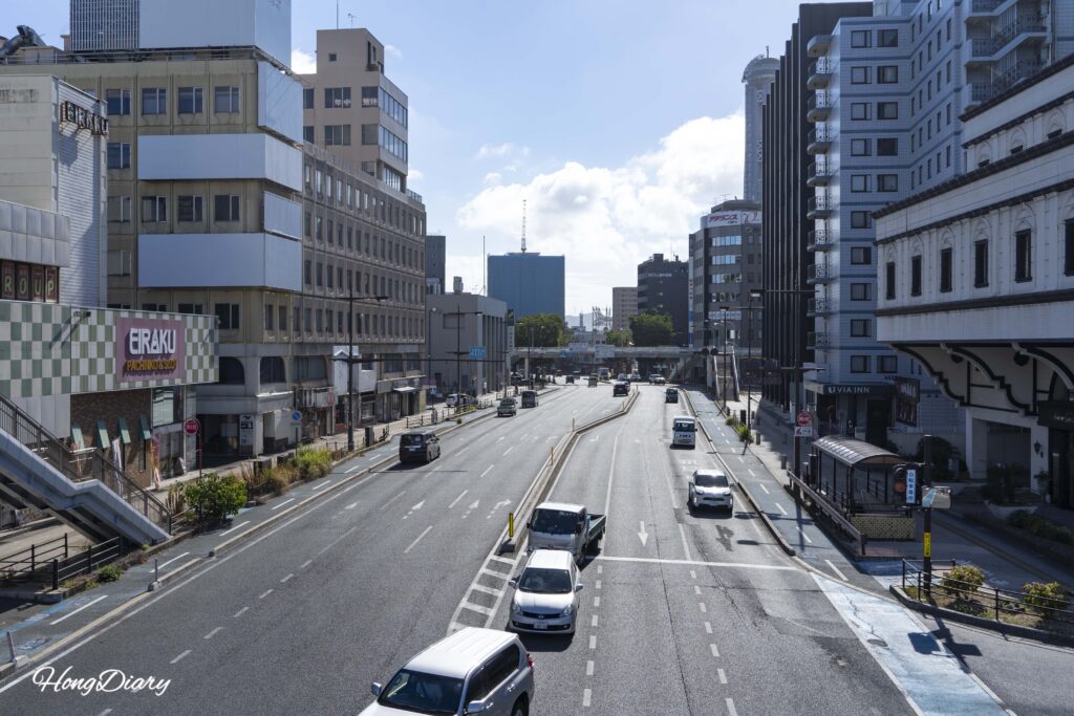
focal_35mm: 35
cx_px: 537
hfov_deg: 54.4
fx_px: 1044
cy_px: 358
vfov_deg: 37.9
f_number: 11
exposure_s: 1/250
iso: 100
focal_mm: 35
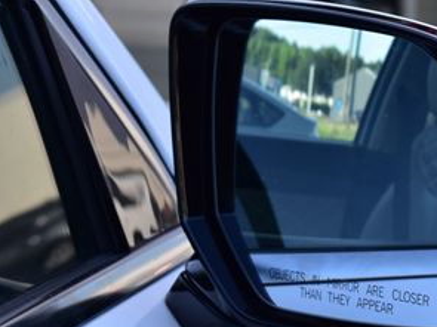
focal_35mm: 172
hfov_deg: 11.4
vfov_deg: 8.6
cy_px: 195
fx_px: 2171
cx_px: 449
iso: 400
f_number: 9
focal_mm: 55
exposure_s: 1/160
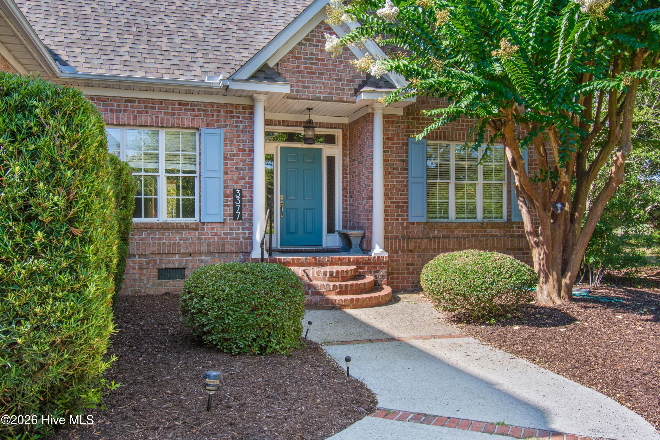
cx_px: 330
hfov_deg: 61.9
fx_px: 550
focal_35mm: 30
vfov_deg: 43.6
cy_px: 220
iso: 100
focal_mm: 20
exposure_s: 1/200
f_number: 7.1
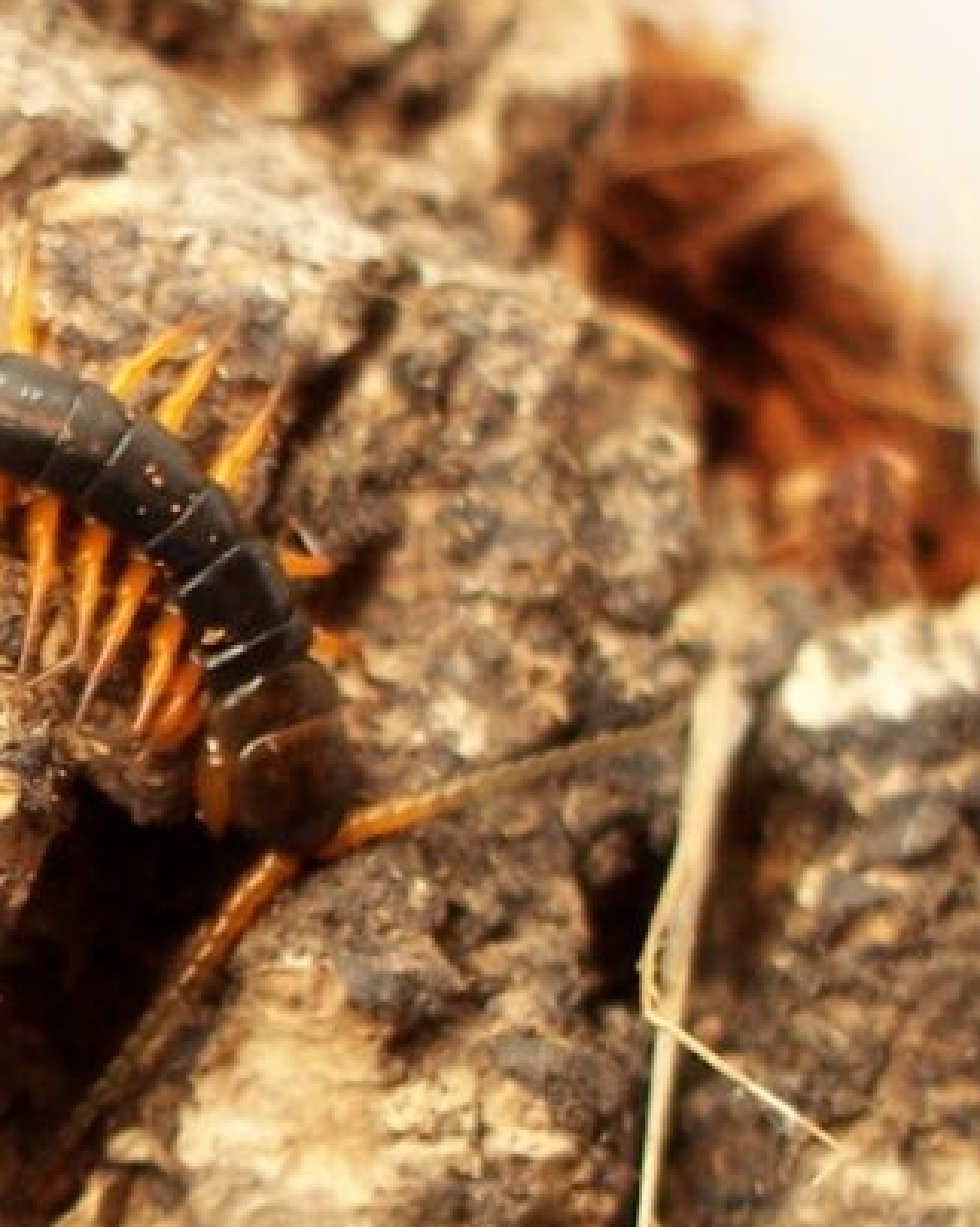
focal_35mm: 201
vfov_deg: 9.6
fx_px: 7293
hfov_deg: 7.6
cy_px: 907
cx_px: -149
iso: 140
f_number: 3.4
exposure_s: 1/15
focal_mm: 12.3
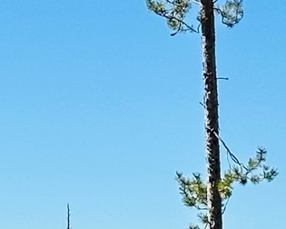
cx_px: -129
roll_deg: -0.6
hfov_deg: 6.3
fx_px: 2582
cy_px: 376
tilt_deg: +0.0
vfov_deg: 5.0
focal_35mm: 305
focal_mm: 6.86
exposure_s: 1/4016
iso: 64
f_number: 1.78
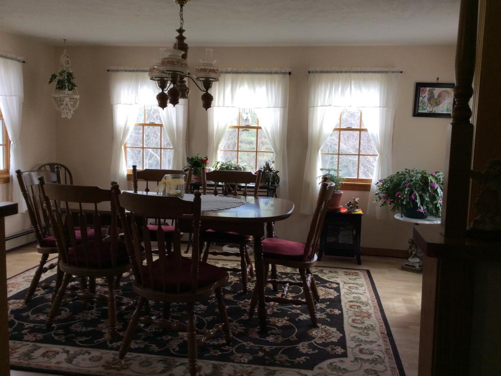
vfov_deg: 43.0
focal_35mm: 33
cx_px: 255
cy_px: 185
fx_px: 478
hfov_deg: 55.3
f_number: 2.4
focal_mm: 3.3
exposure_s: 1/60
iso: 32
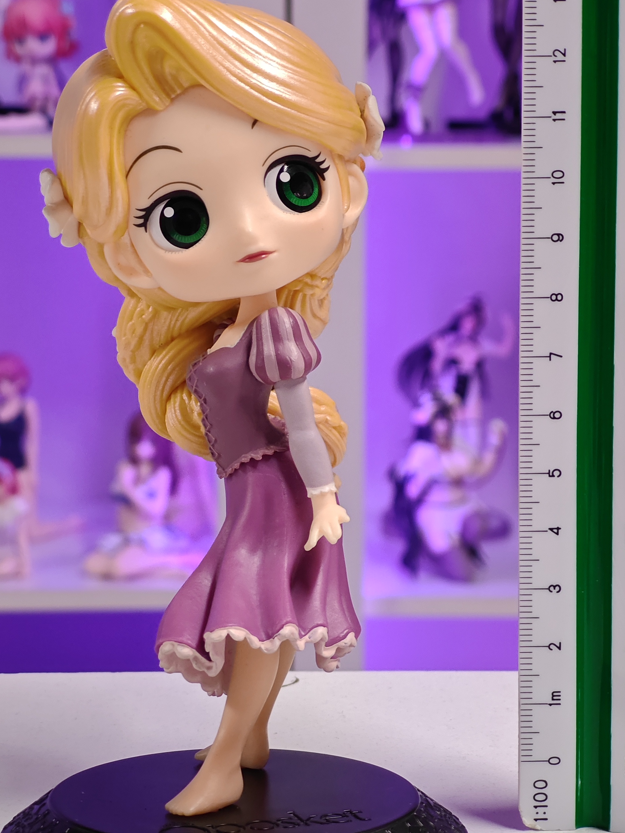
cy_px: 438
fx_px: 2504
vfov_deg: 18.9
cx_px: 312
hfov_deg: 14.2
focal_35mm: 104
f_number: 2.4
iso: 800
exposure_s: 1/33.3
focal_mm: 7.48
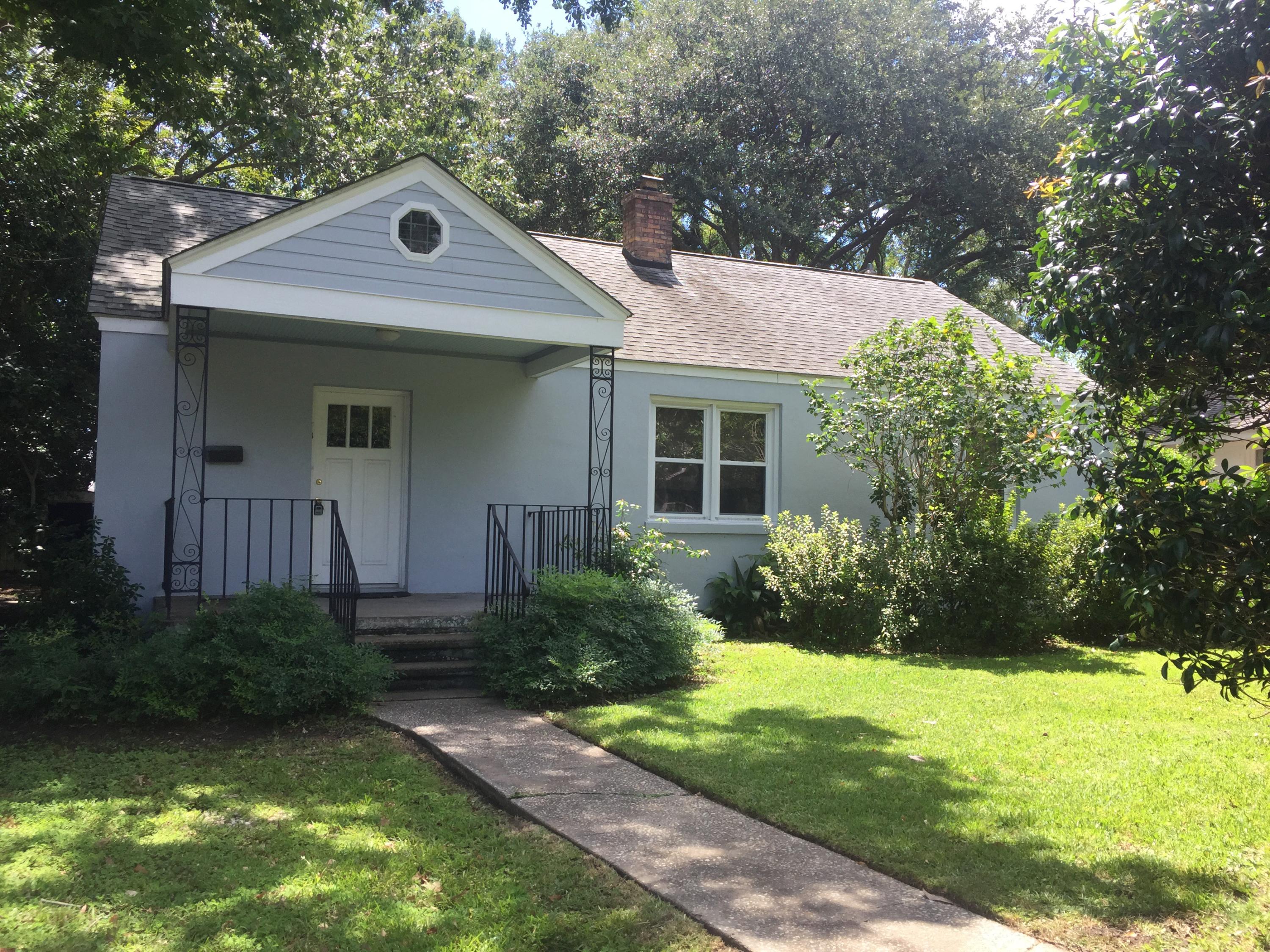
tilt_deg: +3.3
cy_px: 476
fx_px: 1064
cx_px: 635
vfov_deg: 48.2
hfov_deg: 61.7
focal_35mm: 29
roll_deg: -2.6
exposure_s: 1/527
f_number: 2.2
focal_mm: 4.15
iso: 32
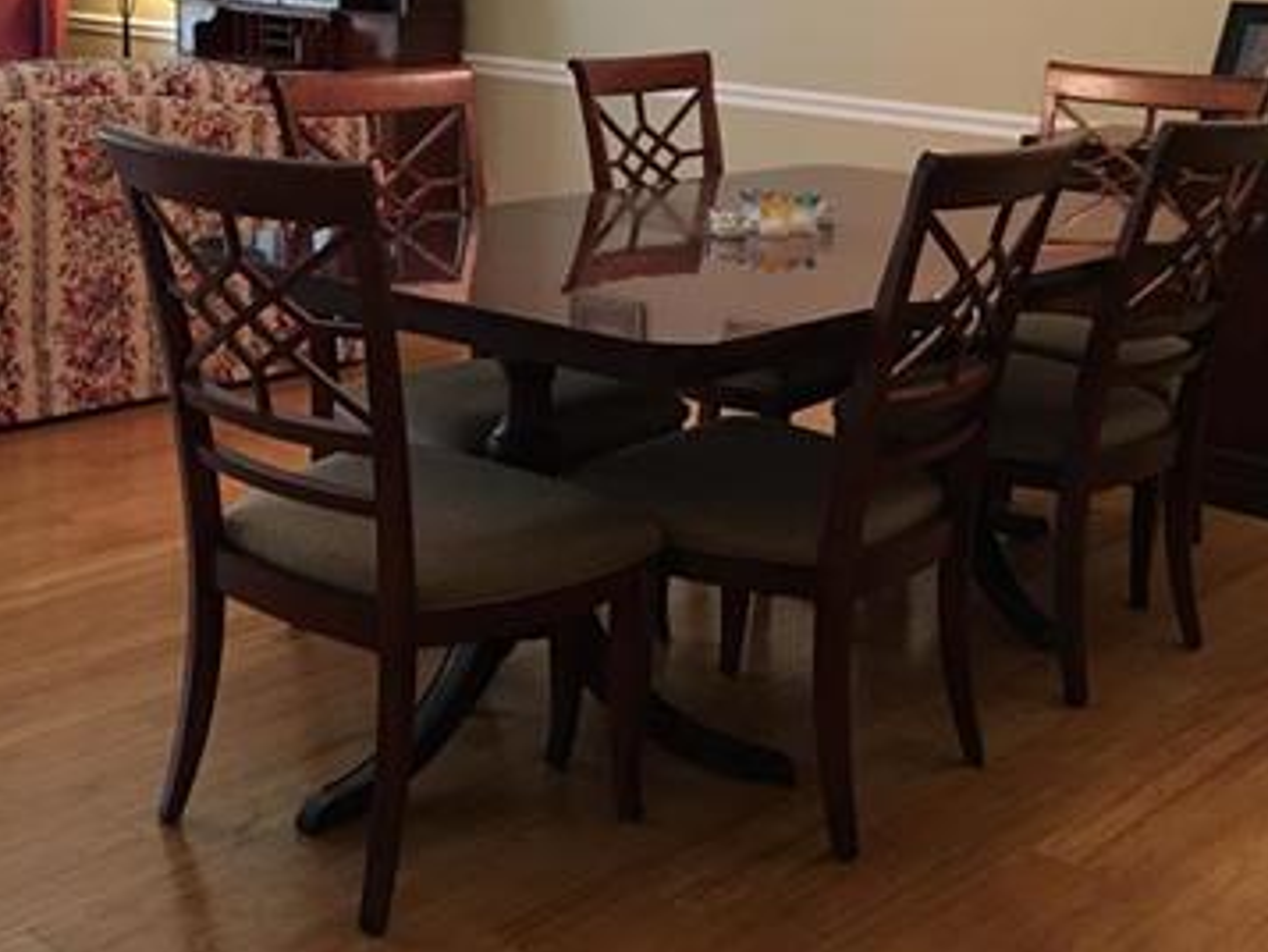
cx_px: 476
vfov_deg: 28.0
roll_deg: -1.7
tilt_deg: -13.1
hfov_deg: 36.6
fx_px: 1905
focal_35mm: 52
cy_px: 387
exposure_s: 1/15
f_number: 2.2
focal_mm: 4.15
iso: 80
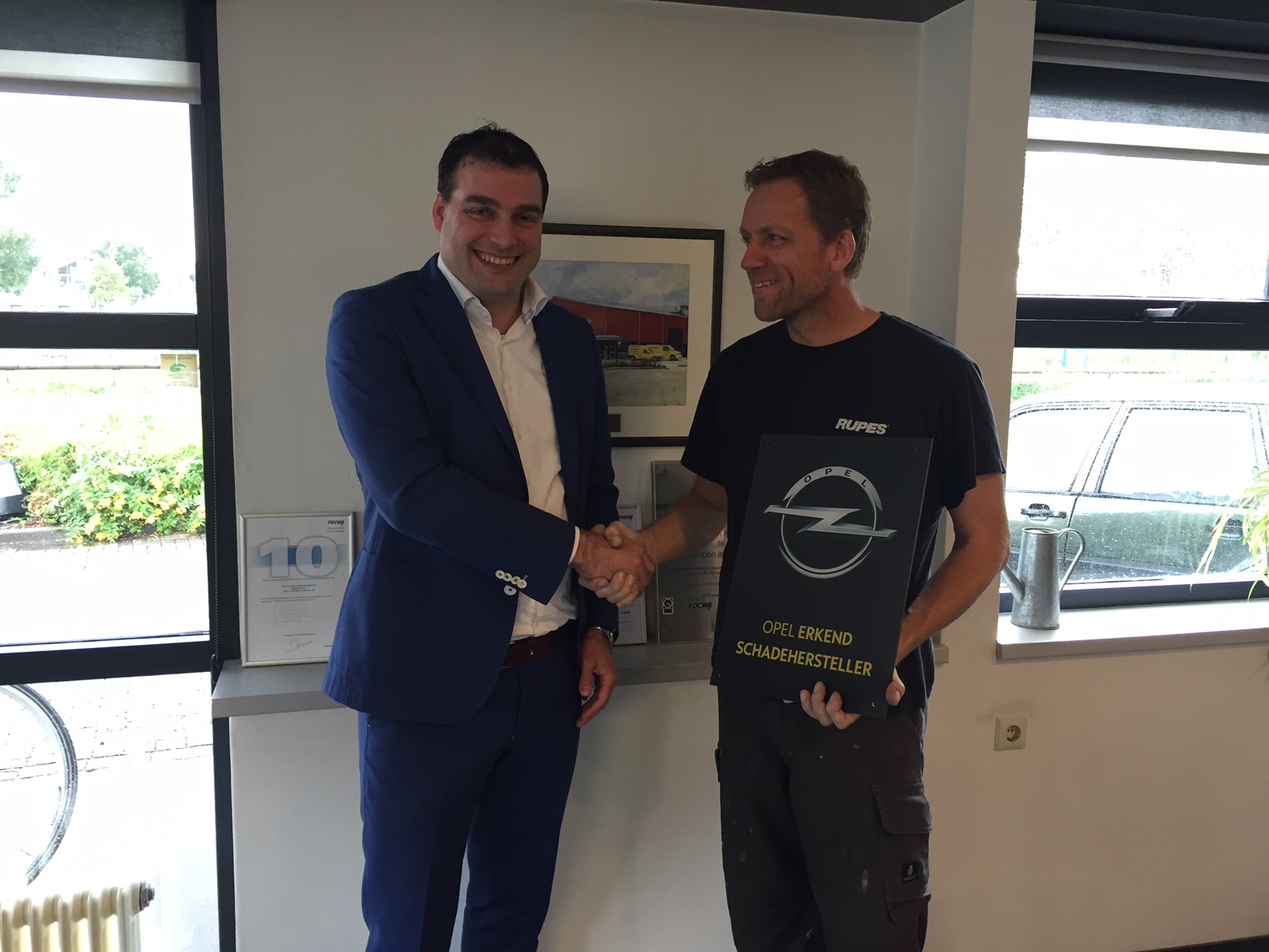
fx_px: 1063
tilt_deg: -6.8
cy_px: 476
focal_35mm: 29
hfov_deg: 61.7
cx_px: 634
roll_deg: -2.4
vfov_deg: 48.2
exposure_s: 1/33
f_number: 2.2
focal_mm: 4.15
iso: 100
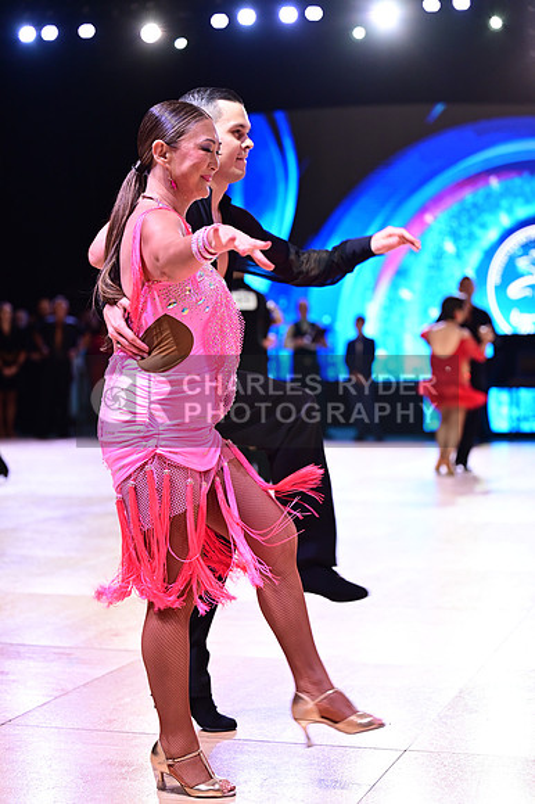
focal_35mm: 70
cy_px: 402
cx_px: 268
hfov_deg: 19.4
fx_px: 1562
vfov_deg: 28.9
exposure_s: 1/320
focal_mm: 70
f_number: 2.8
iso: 1600
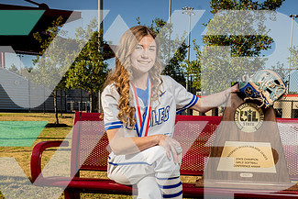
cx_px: 186
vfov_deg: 26.3
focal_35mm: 50
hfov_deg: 39.3
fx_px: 414
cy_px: 170
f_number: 10
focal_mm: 28
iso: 125
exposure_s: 1/250
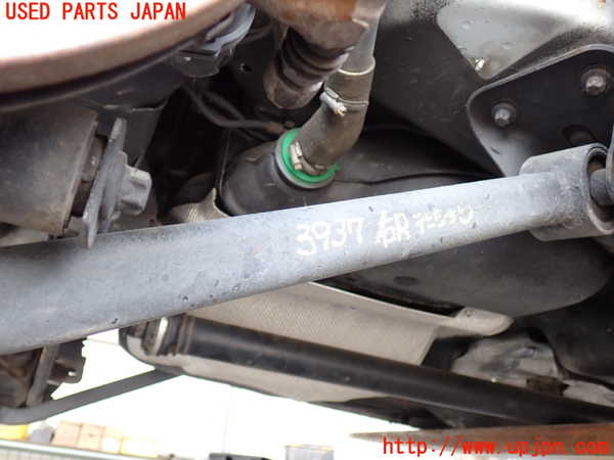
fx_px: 568
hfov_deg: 56.8
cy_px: 230
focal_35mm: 32
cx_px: 307
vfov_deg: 44.2
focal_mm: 5.79
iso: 200
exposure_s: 1/50
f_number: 2.4
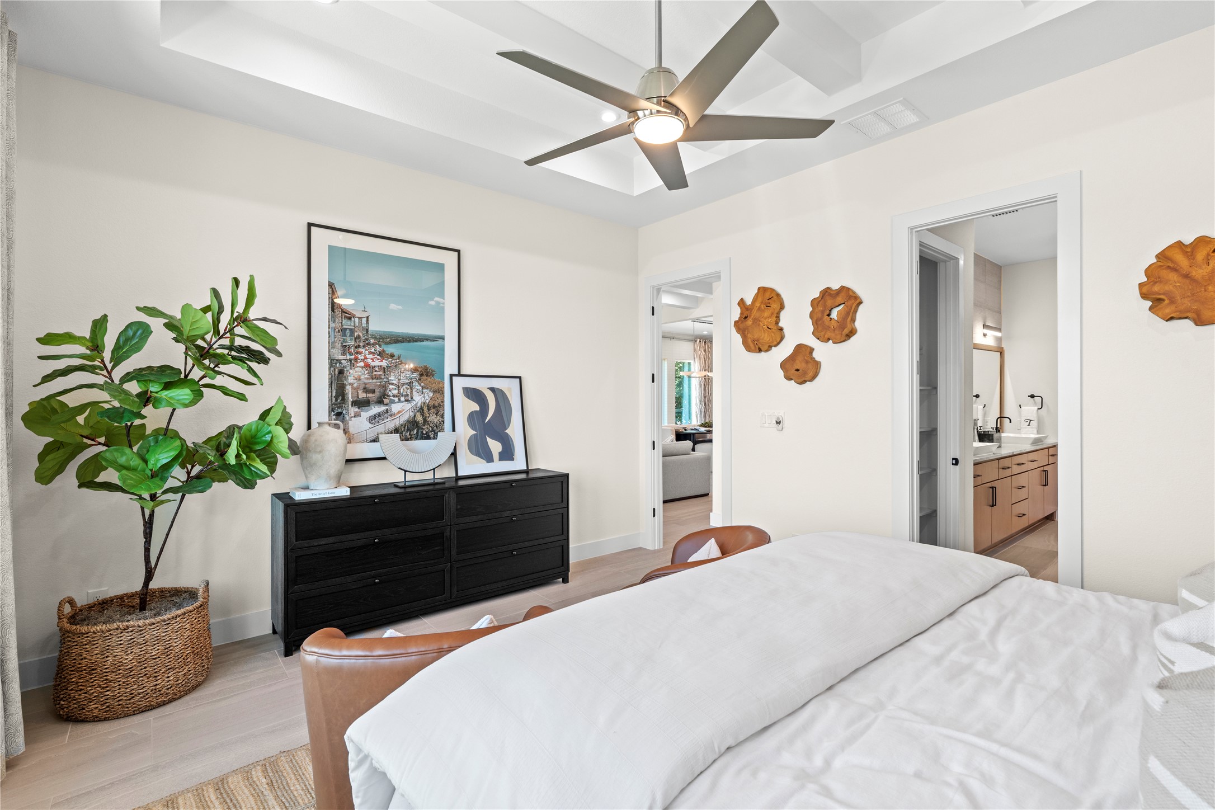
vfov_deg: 73.7
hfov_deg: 96.7
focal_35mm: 16
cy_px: 405
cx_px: 608
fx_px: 540
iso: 250
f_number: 10
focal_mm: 16
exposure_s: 1/2
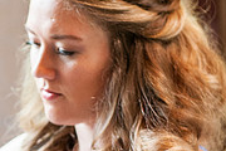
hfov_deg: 12.5
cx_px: -38
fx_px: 1011
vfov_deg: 8.5
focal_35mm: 161
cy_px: 145
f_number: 2.8
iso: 1000
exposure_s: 1/160
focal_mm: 50
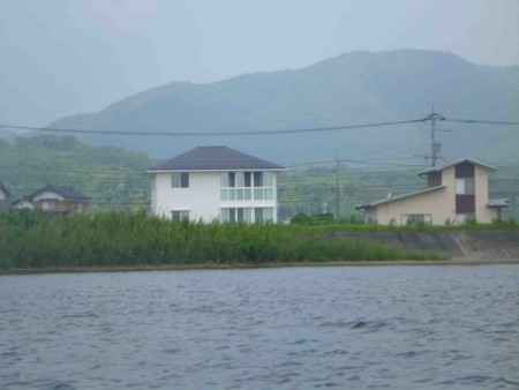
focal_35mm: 128
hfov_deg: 15.4
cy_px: 195
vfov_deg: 11.6
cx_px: 260
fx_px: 1920
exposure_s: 1/500
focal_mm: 22.8
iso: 200
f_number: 5.9
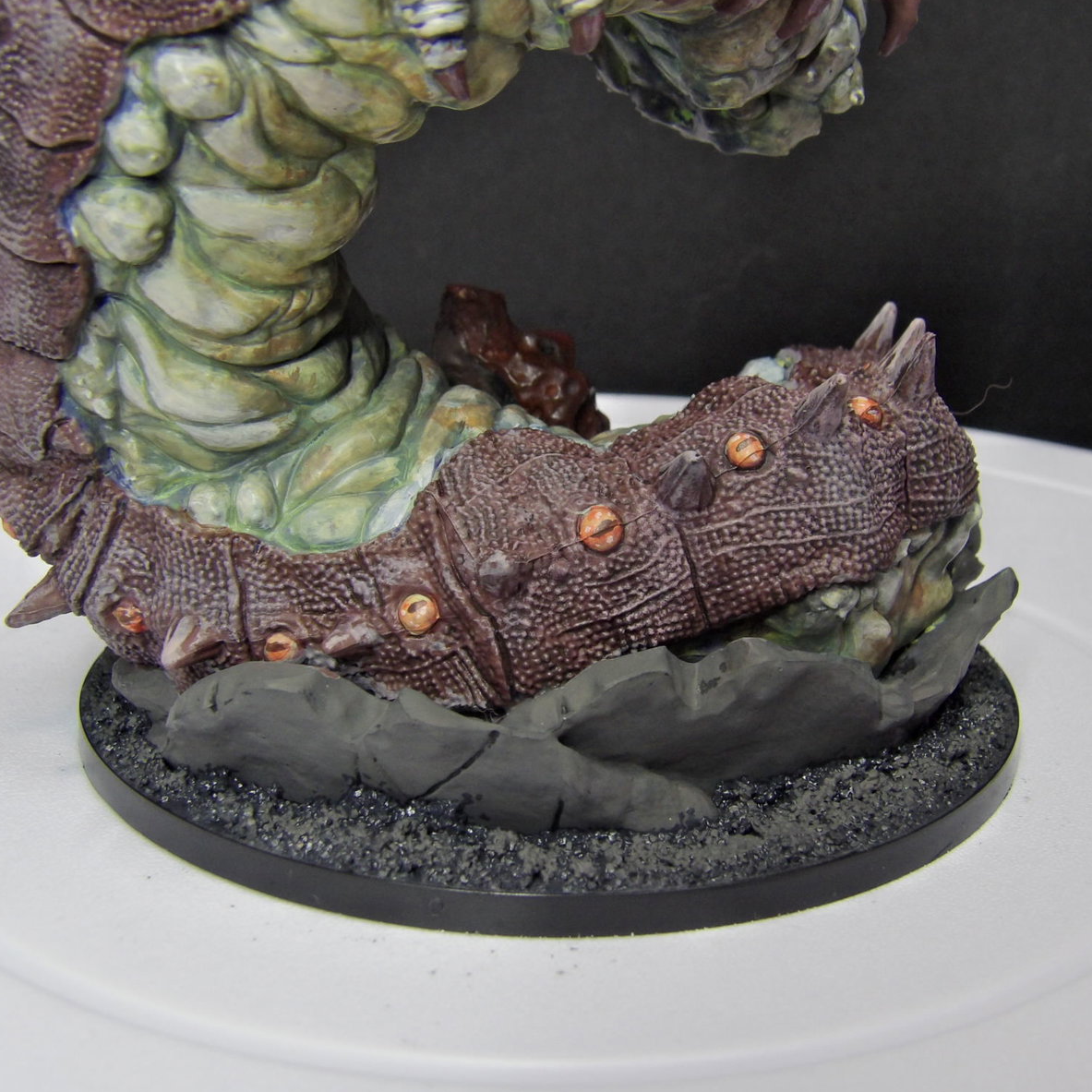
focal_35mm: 55
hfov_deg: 31.1
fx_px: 1963
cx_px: 583
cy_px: 543
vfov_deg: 31.1
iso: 361
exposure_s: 1/9
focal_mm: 8.2
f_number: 3.8
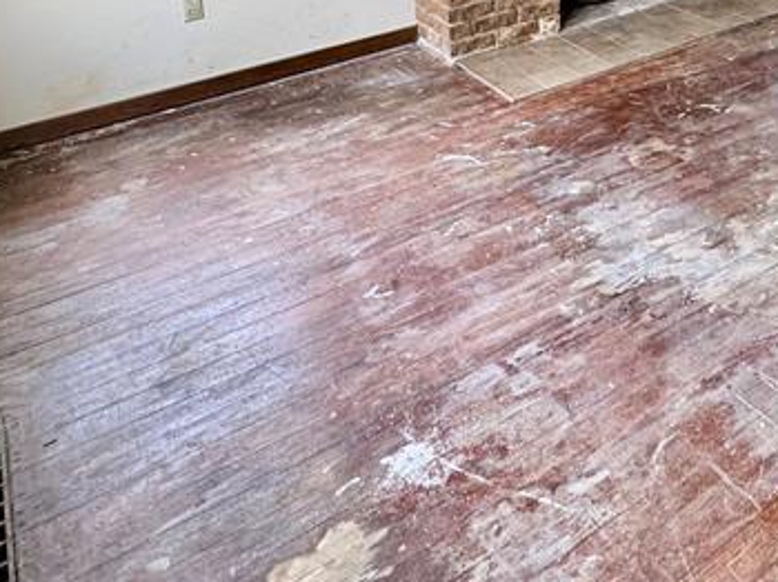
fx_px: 921
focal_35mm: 41
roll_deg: +2.3
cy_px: -235
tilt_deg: -4.7
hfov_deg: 42.8
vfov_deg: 27.3
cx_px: 665
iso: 125
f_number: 2.2
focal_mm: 2.22
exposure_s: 1/99
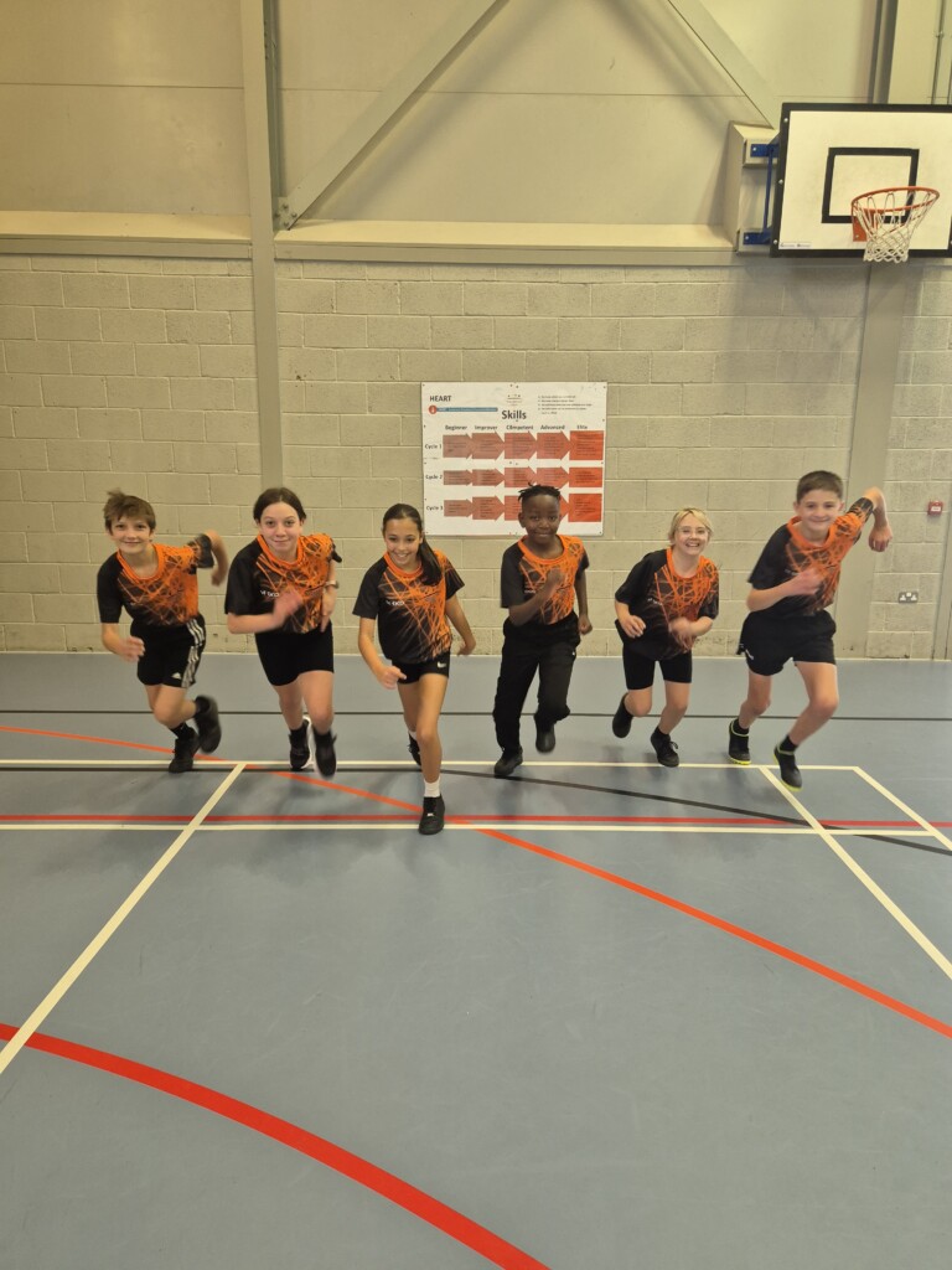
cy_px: 635
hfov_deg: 58.9
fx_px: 843
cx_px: 476
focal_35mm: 23
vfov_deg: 73.9
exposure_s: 1/100
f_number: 1.8
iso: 250
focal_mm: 5.4
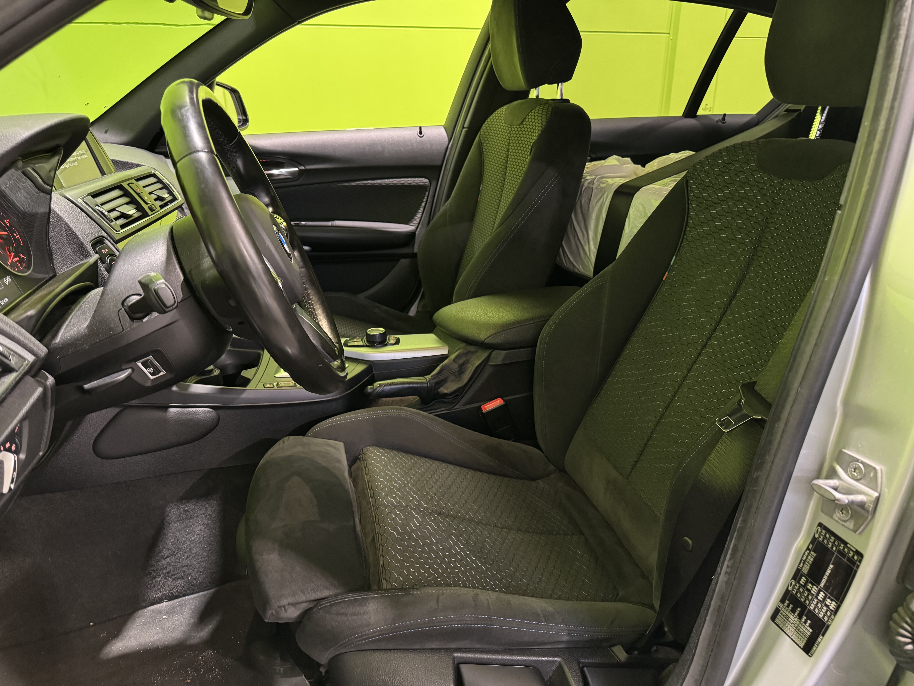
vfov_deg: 56.8
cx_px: 457
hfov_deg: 71.6
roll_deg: -0.1
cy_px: 343
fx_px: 634
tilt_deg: -21.1
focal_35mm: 24
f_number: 1.78
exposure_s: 1/25
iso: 800
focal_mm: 6.76
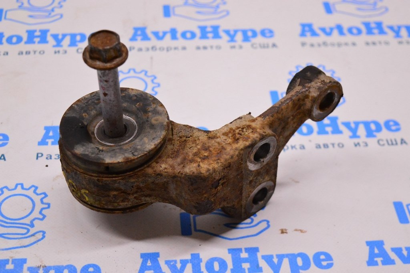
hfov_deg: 29.9
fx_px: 768
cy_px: 136
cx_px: 205
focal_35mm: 68
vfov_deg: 20.1
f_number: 5.3
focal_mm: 45
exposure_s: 1/320
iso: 3200
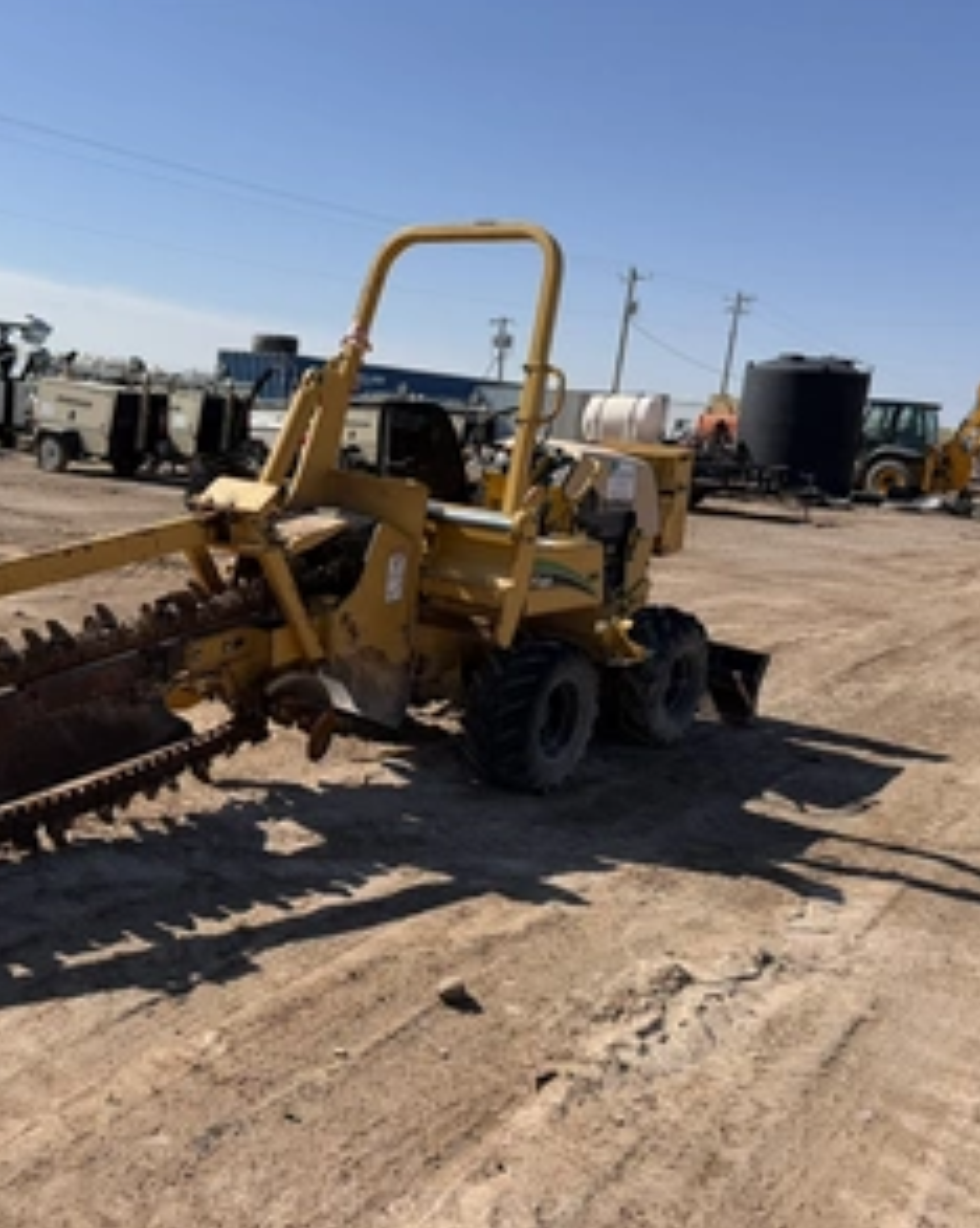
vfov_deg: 55.7
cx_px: 251
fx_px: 1161
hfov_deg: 44.3
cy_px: 620
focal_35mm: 32
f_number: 1.78
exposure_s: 1/6173
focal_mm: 6.76
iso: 80
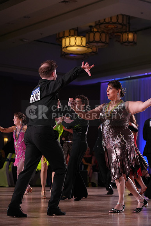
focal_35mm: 86
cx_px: 76
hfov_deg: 15.9
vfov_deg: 23.6
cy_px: 113
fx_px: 541
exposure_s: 1/400
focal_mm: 86
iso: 1600
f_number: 4
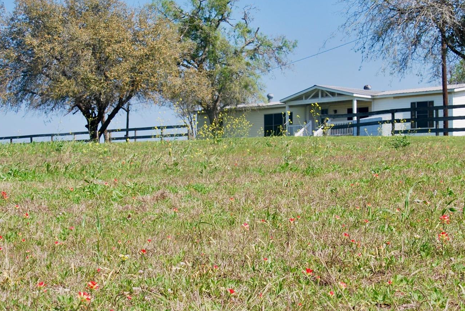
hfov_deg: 19.4
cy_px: 157
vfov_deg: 13.1
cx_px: 228
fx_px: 1358
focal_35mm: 105
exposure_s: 1/250
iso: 100
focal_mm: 44
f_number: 8
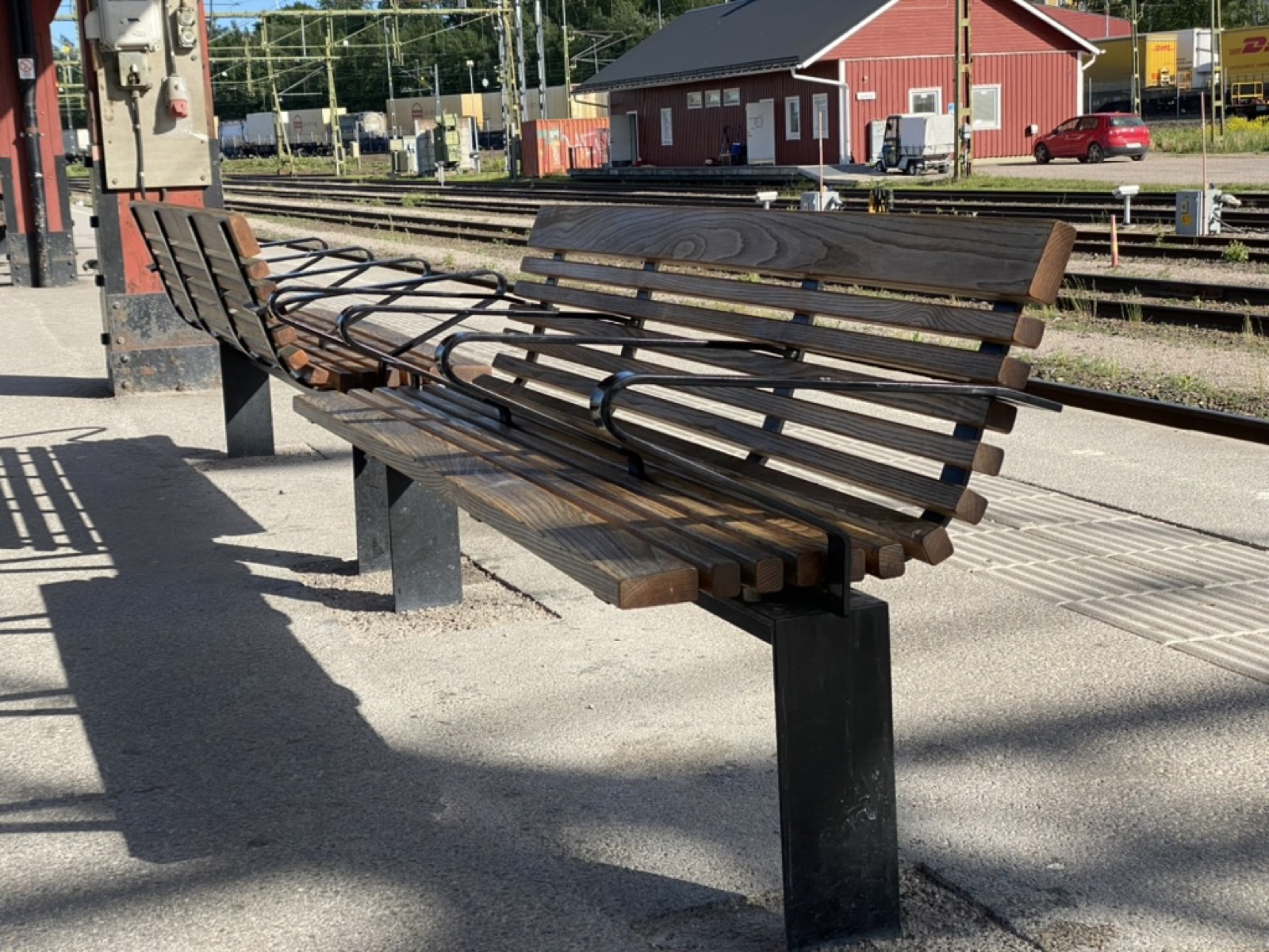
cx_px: 634
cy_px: 476
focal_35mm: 52
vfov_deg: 28.0
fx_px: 1906
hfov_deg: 36.8
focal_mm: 6
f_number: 2
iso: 20
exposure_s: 1/1065
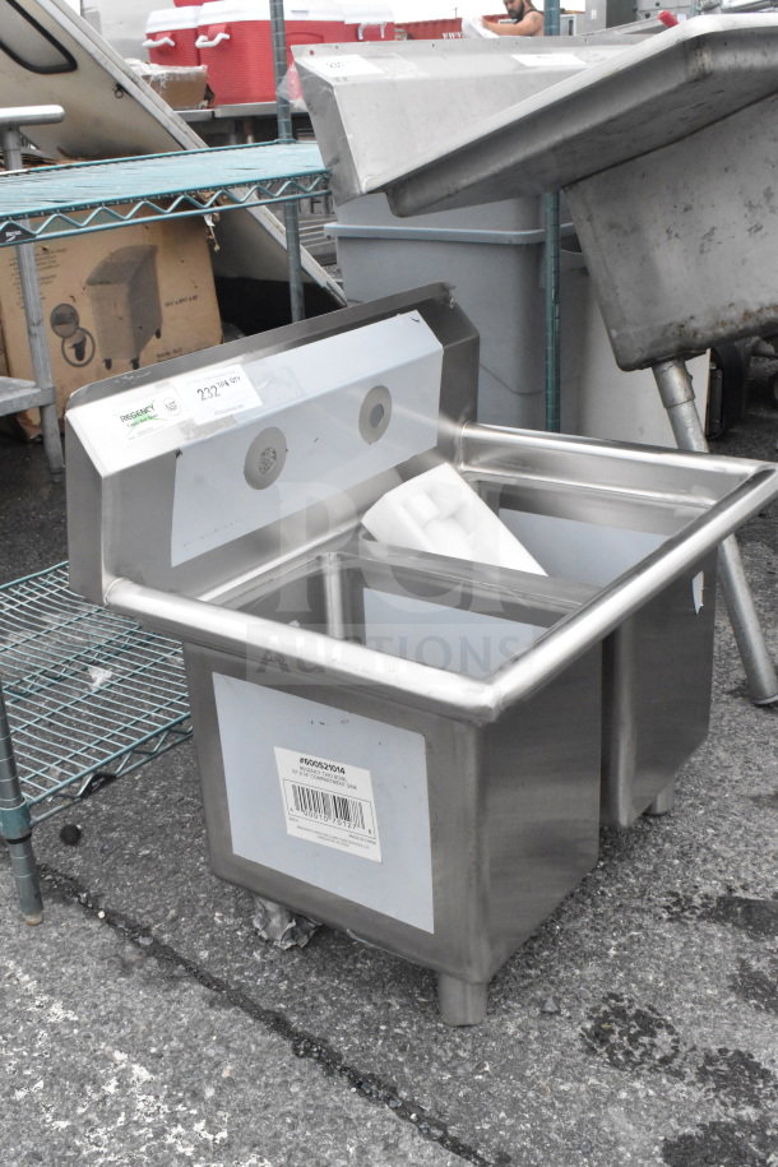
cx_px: 389
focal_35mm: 38
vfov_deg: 51.3
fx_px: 1216
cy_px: 584
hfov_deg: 35.5
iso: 6400
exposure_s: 1/1000
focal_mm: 25
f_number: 16
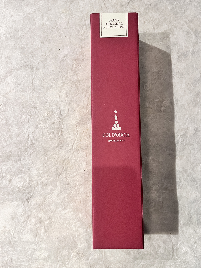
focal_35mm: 26
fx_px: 201
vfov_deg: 67.3
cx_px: 100
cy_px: 134
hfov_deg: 53.1
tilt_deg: -85.7
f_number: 1.6
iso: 320
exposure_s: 1/50
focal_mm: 5.1
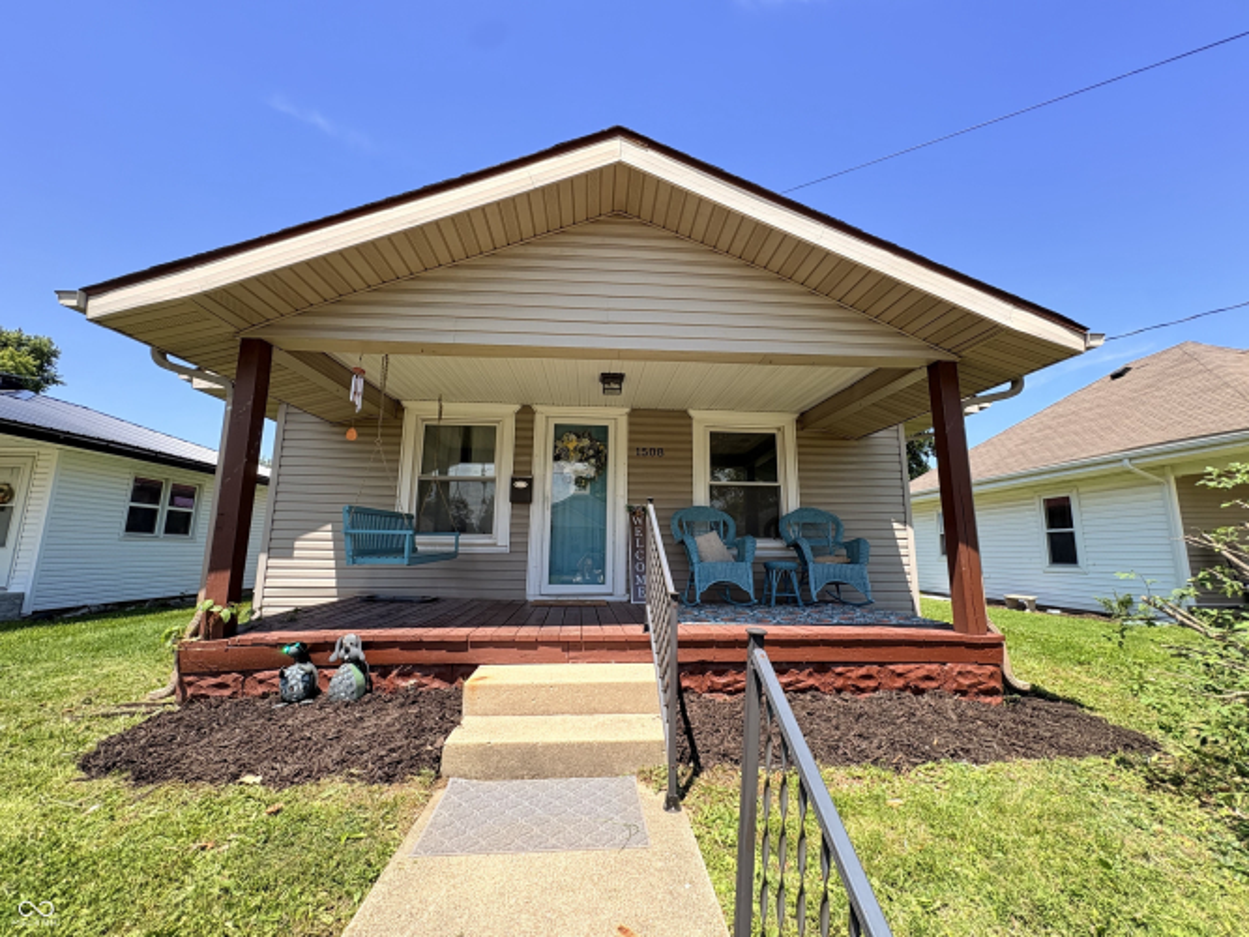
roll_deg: +0.3
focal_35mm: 14
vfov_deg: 85.7
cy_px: 468
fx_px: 505
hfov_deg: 102.1
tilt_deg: +8.5
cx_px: 624
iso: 50
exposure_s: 1/596
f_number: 2.2
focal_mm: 2.22
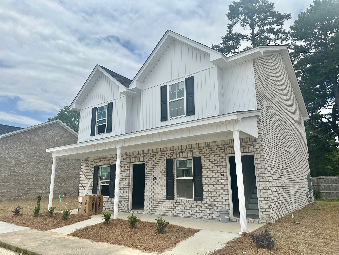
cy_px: 128
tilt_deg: +13.2
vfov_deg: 56.8
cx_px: 170
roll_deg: +0.7
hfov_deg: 71.6
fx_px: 235
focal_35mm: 24
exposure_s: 1/8929
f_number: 1.78
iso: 80
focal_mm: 6.86
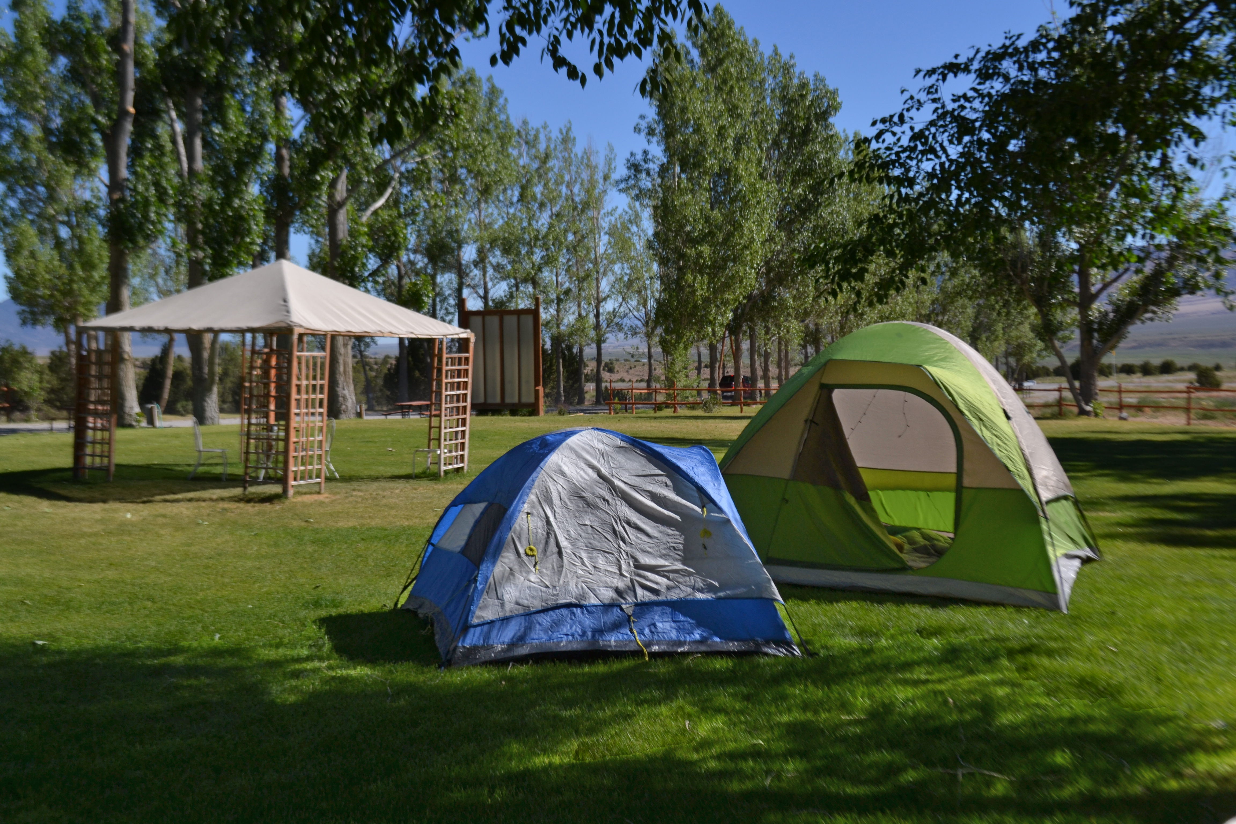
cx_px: 618
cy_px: 412
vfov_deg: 34.2
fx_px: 1339
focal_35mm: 39
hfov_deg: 49.6
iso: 100
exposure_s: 1/250
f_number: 8
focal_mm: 26
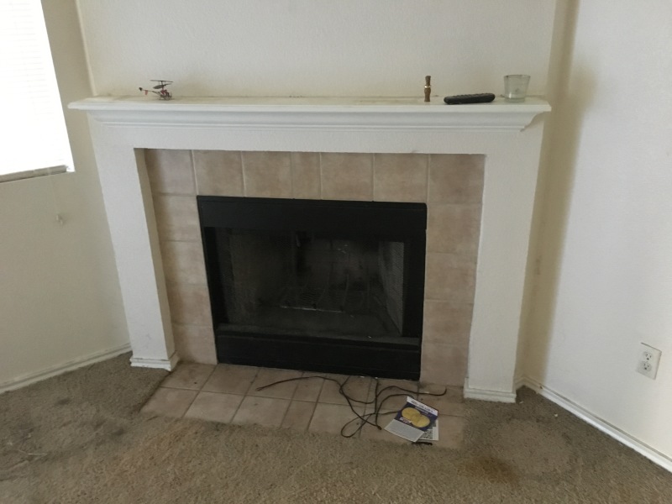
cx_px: 336
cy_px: 252
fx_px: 563
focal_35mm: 29
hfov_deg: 61.7
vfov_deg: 48.2
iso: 400
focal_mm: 4.15
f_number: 2.2
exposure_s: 1/15
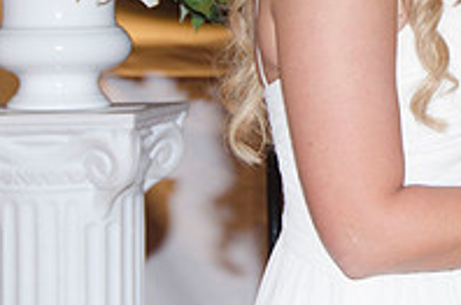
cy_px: -102
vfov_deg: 4.1
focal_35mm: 329
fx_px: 4203
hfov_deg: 6.2
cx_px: 650
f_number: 5.6
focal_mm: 75
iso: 400
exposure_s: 1/60
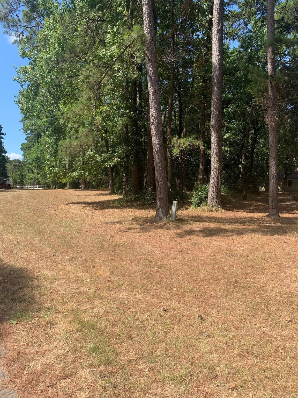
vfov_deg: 67.3
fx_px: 298
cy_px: 199
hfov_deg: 53.1
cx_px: 149
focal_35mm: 26
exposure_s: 1/1088
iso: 25
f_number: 1.8
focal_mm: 4.25
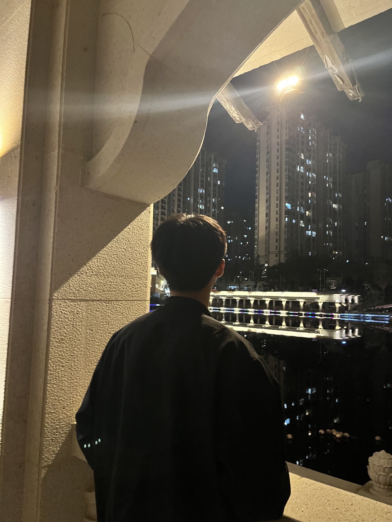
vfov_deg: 67.3
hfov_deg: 53.1
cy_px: 261
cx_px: 196
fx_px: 393
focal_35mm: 26
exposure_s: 1/30
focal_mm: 5.1
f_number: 1.6
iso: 640
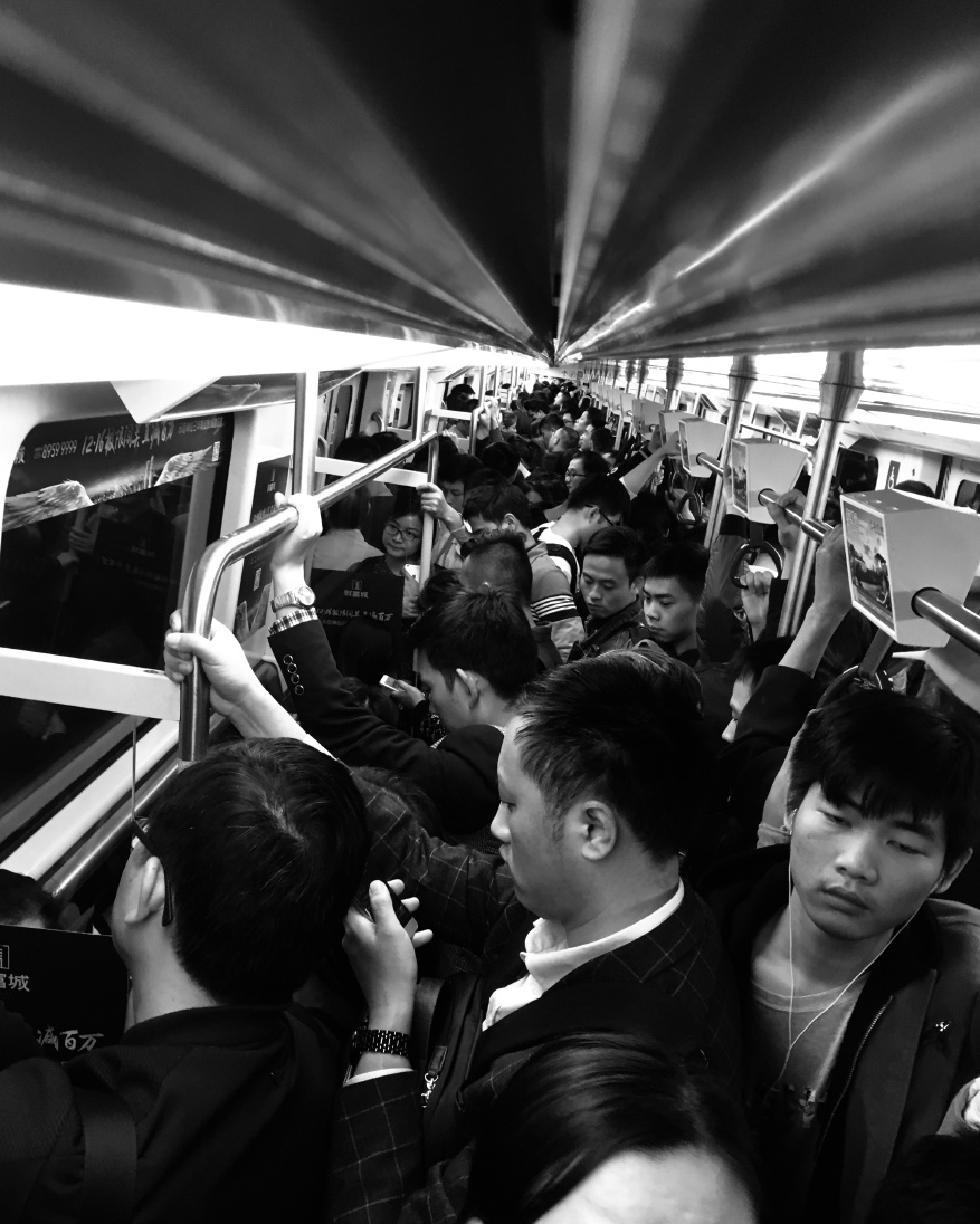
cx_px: 478
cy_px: 614
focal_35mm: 31
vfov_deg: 57.2
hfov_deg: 47.1
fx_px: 1124
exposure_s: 1/33
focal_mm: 4.15
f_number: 2.2
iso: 125
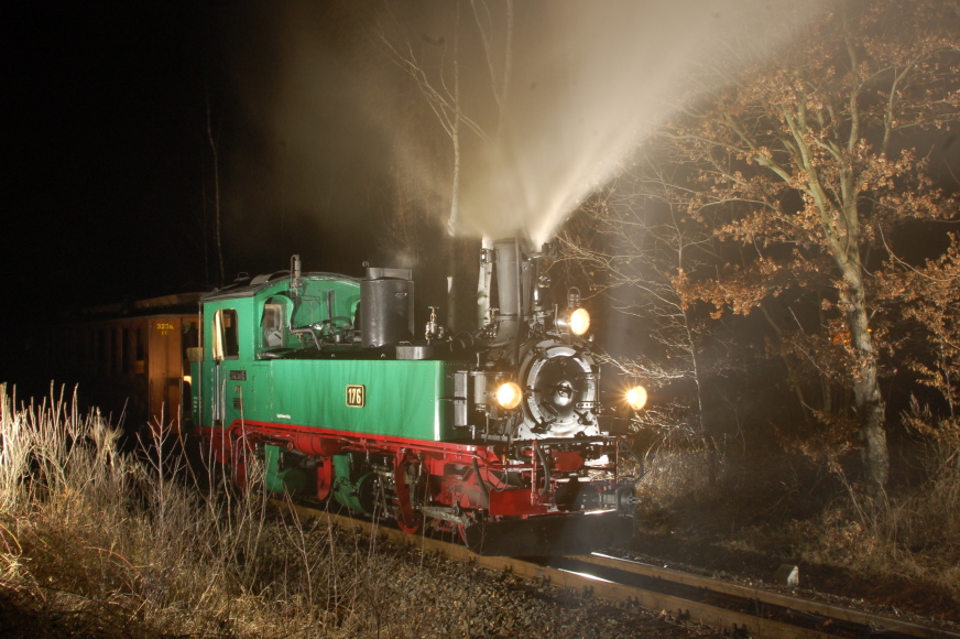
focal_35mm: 46
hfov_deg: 42.4
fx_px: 1239
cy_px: 320
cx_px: 480
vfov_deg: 28.9
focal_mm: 31
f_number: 16
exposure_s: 3
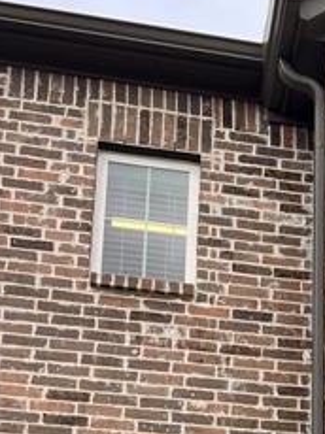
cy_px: 634
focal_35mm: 87
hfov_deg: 16.3
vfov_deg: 19.8
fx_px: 1091
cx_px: 376
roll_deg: +0.5
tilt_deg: +15.3
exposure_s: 1/1412
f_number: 1.5
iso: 50
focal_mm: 5.7
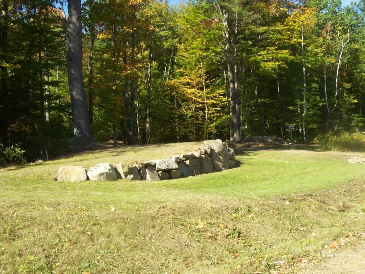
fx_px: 432
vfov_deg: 35.1
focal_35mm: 41
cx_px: 202
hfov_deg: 45.7
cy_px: 145
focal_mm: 6
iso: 80
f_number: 4.8
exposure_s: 1/260
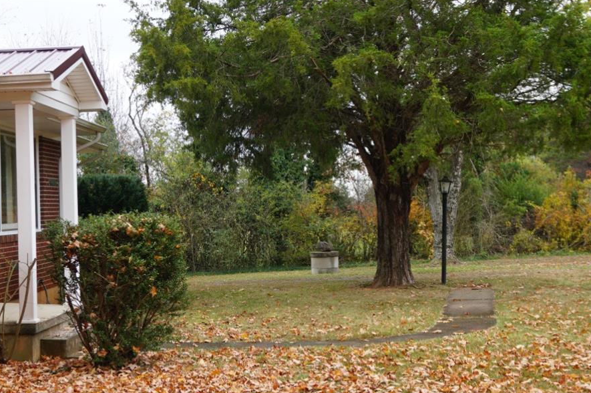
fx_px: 1000
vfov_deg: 22.2
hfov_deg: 32.8
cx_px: 224
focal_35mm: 61
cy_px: 153
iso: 125
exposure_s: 1/60
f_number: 4
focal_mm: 24
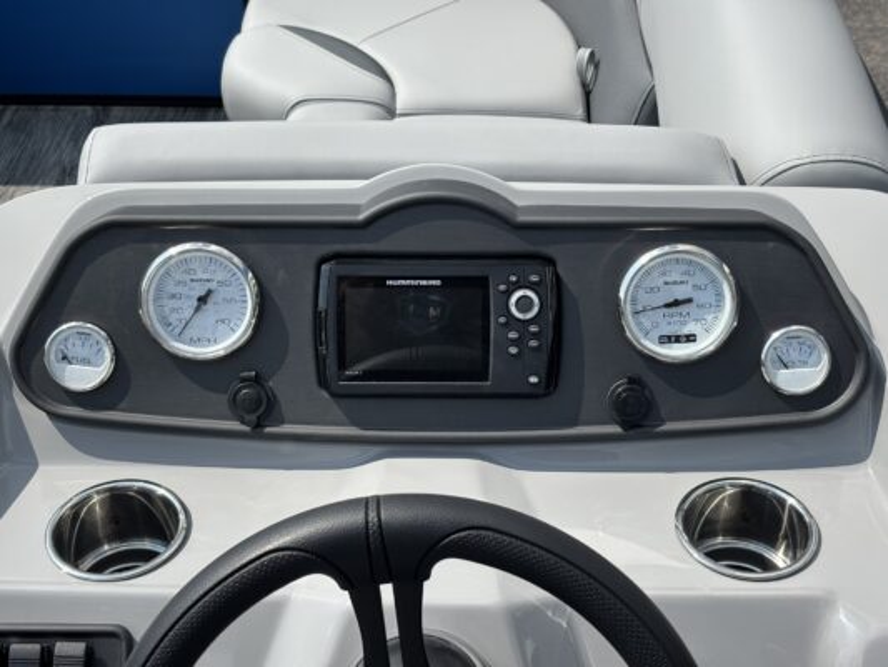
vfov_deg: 28.0
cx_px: 444
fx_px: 1334
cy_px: 334
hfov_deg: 36.8
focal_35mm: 52
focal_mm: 5.96
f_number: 1.6
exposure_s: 1/2933
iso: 40
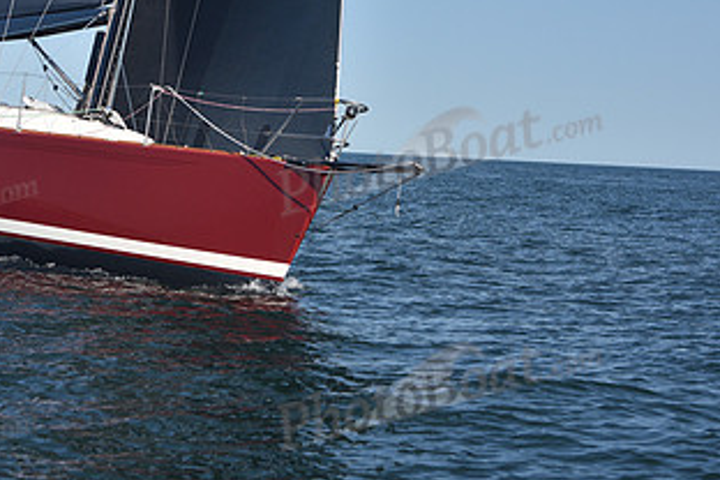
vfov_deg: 10.5
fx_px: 2600
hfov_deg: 15.7
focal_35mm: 130
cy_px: 68
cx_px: 159
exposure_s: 1/800
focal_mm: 70
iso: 250
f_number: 5
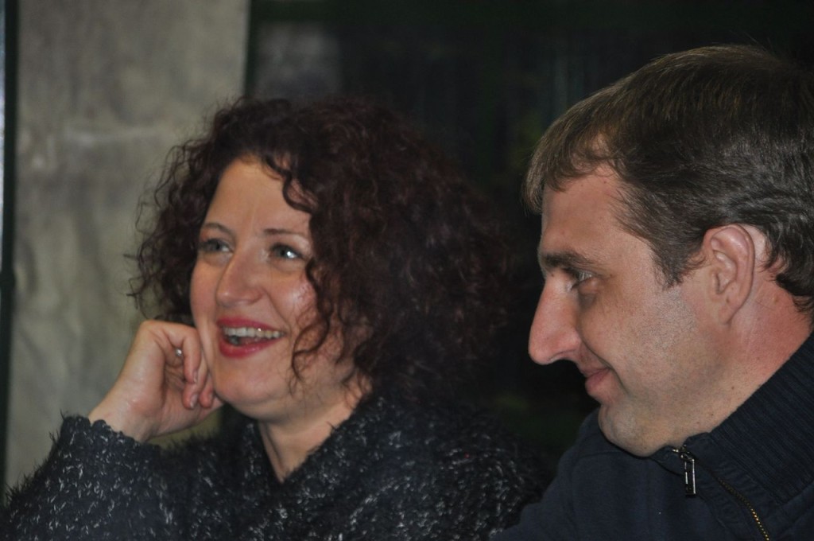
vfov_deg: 4.6
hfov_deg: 6.9
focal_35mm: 300
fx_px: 6775
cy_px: 270
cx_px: 407
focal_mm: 200
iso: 800
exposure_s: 1/60
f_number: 6.3
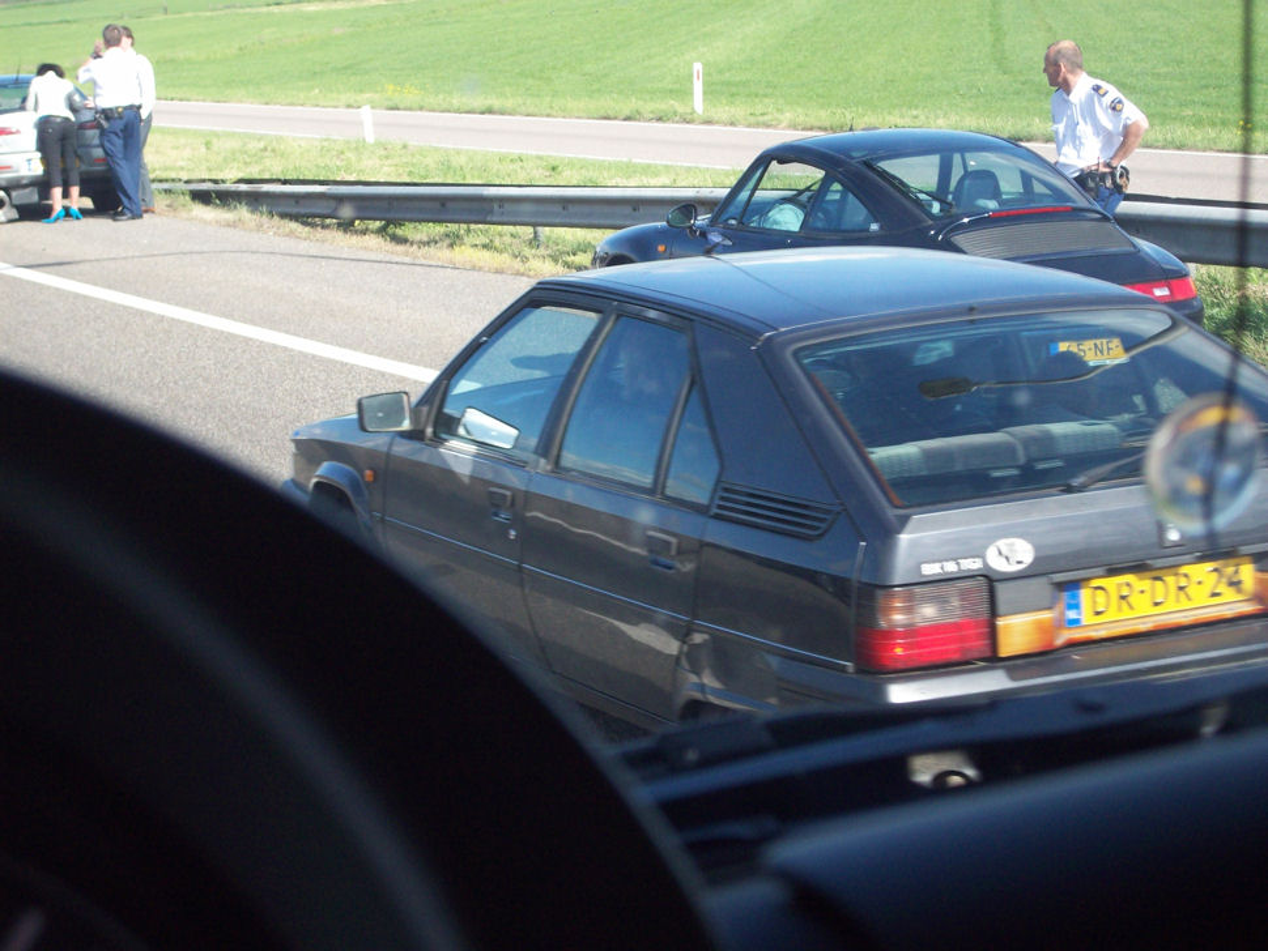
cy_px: 476
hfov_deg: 21.3
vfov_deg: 16.1
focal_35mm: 92
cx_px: 634
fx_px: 3371
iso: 80
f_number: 4.7
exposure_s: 1/289
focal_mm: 15.3
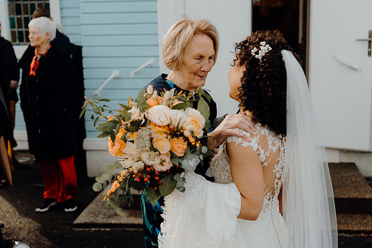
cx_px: 186
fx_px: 527
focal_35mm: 51
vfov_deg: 26.5
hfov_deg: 38.9
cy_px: 124
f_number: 3.5
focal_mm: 51
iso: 125
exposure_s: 1/500
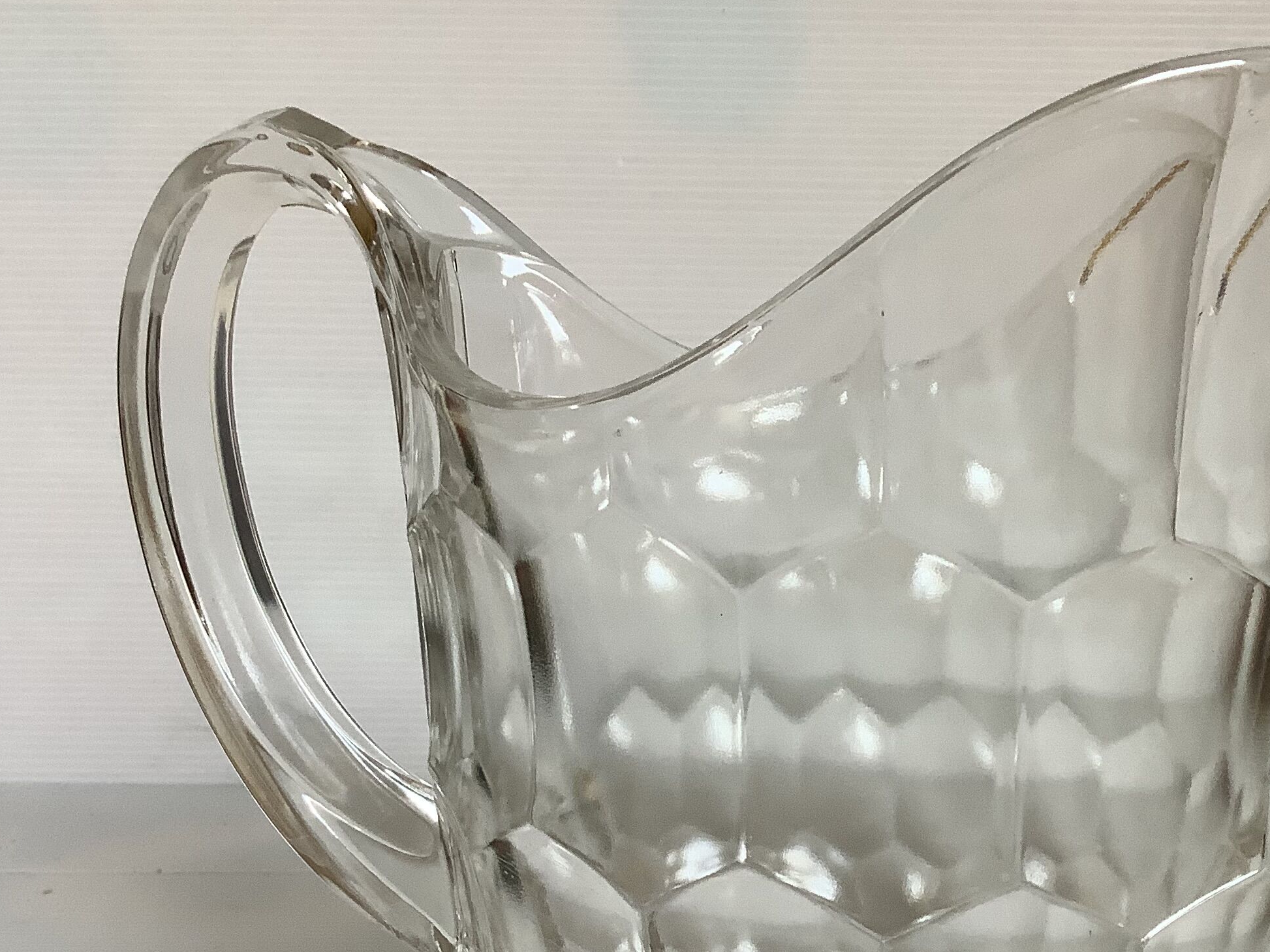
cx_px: 878
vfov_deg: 27.6
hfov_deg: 36.3
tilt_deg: -10.5
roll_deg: +0.0
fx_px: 1908
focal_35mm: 52
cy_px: 719
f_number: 2.4
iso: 80
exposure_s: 1/50
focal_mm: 3.3
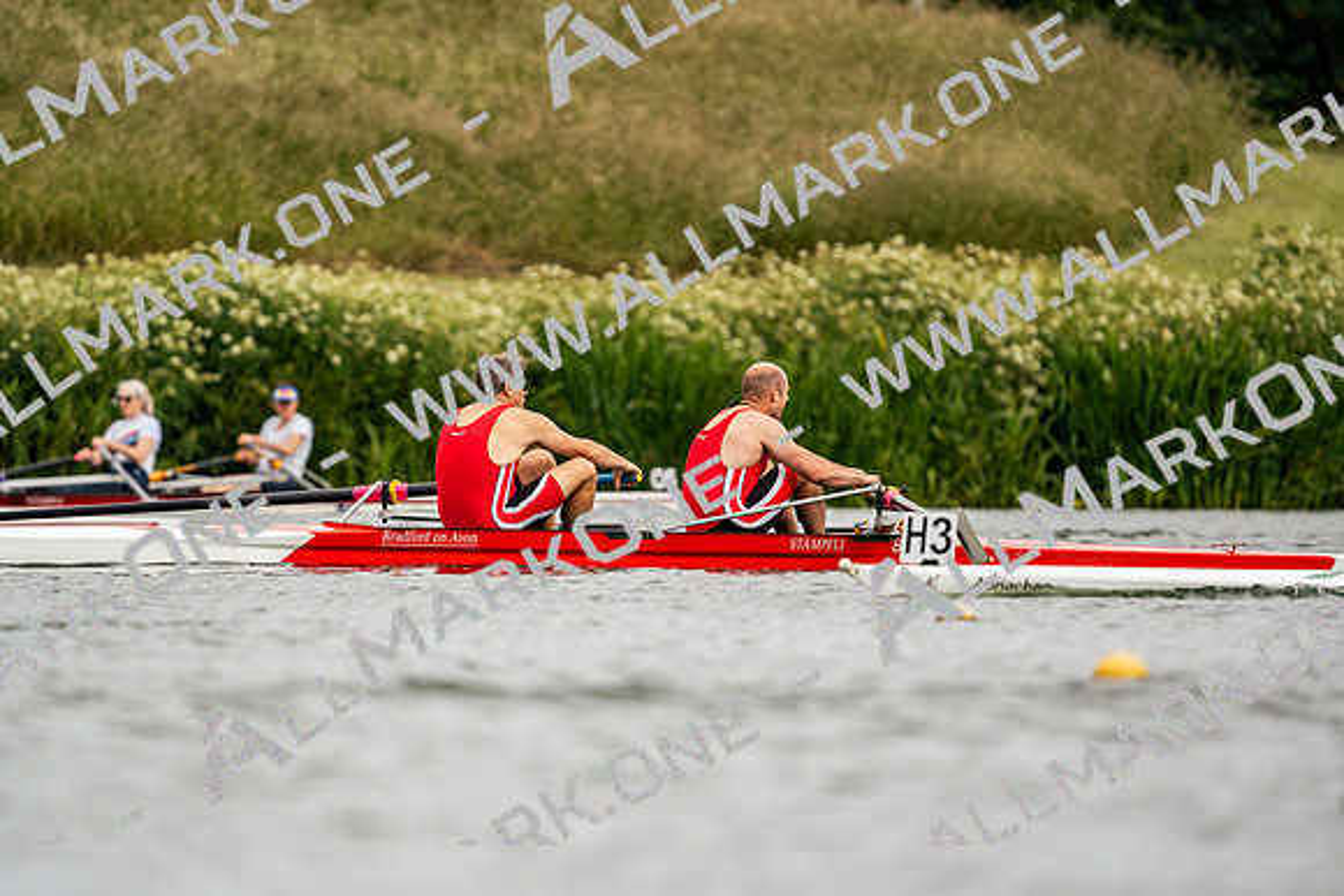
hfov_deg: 3.4
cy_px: 448
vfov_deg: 2.3
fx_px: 22404
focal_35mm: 600
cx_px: 672
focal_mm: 600
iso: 320
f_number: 6.3
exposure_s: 1/2000
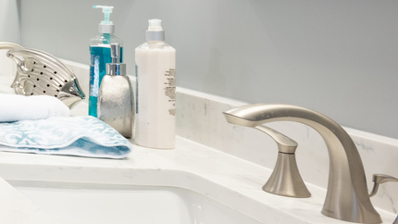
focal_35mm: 67
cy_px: -9
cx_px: -345
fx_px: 707
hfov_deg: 20.4
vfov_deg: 17.5
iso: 200
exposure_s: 1/10
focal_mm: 17
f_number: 8
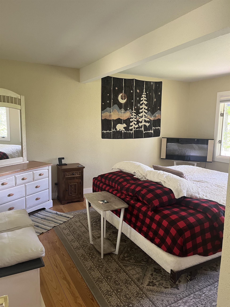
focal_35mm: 26
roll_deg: -0.7
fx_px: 230
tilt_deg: -7.6
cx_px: 115
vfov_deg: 67.3
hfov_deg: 53.1
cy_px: 154
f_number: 1.6
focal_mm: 5.1
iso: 160
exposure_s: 1/60
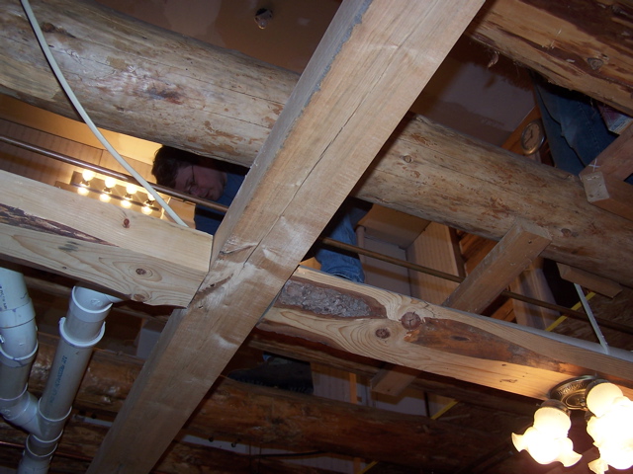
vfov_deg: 37.7
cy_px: 237
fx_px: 695
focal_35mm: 38
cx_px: 316
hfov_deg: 49.0
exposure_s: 1/60
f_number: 2.8
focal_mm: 6.3
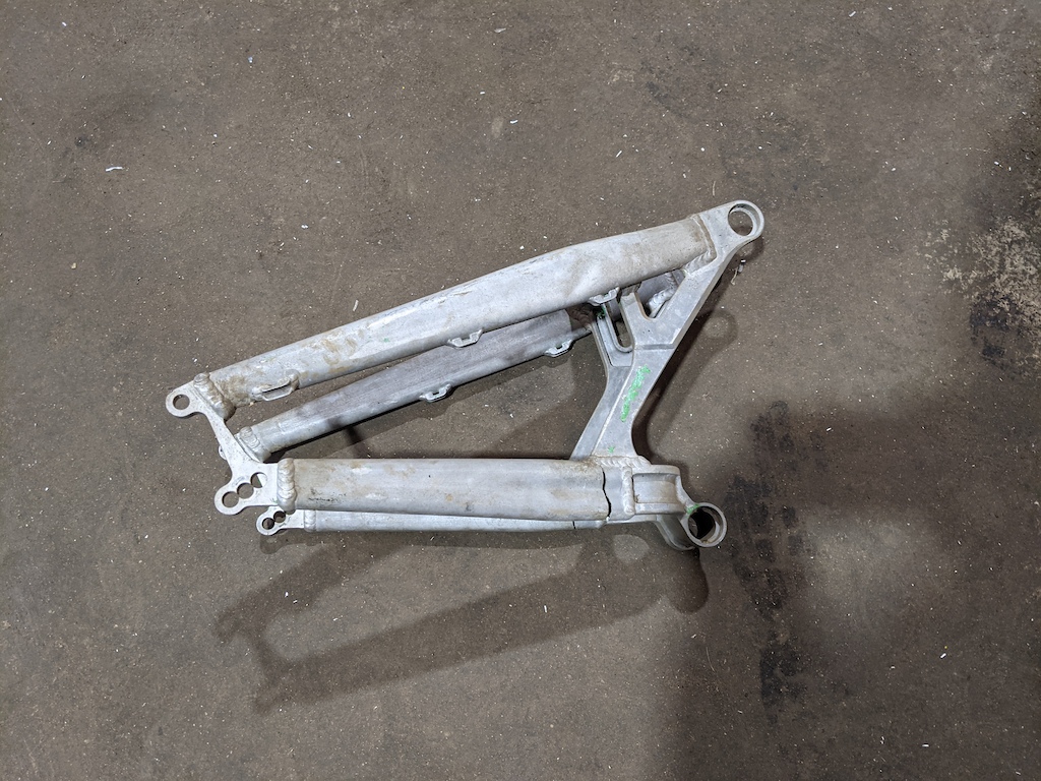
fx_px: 812
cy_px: 390
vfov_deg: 51.4
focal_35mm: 27
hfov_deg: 65.3
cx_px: 520
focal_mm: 4.44
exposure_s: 1/40
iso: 84
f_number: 1.8
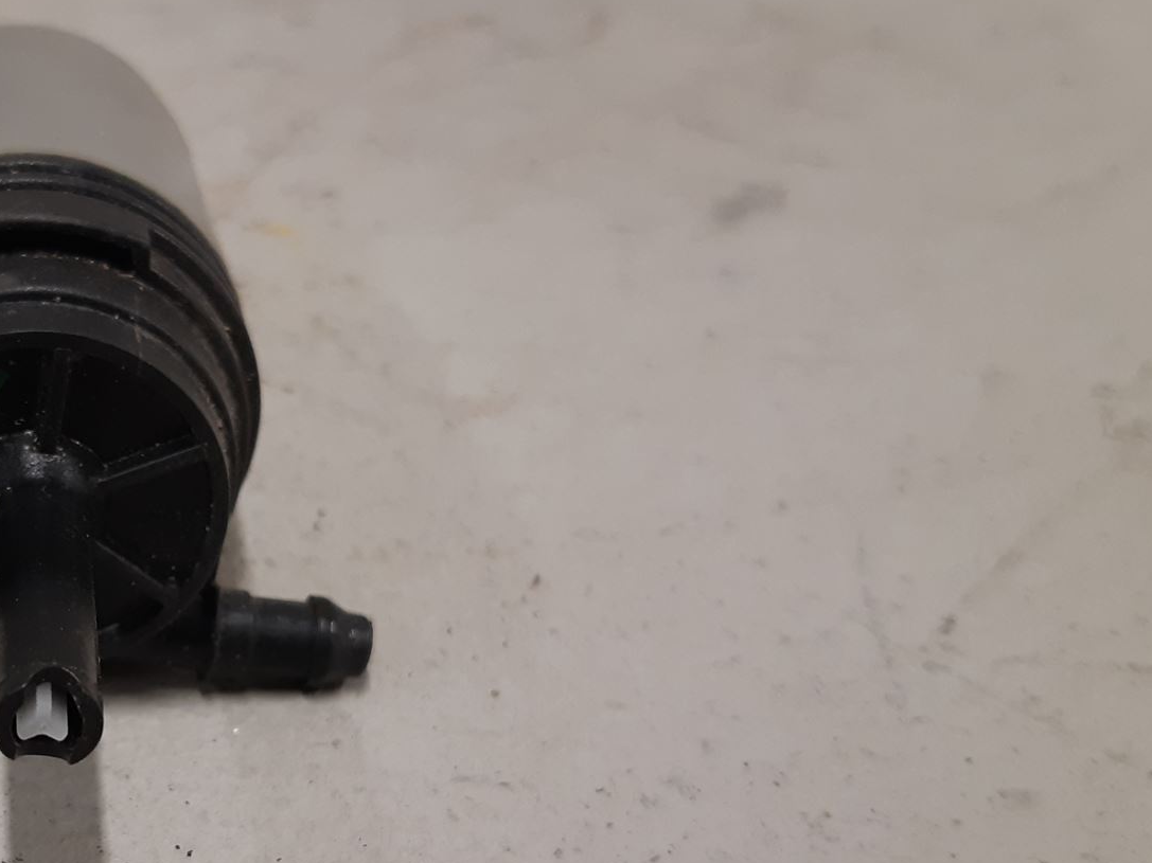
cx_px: 146
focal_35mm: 49
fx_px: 1631
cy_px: 580
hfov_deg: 36.8
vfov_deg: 29.5
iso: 100
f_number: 1.7
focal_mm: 3.93
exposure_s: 1/50
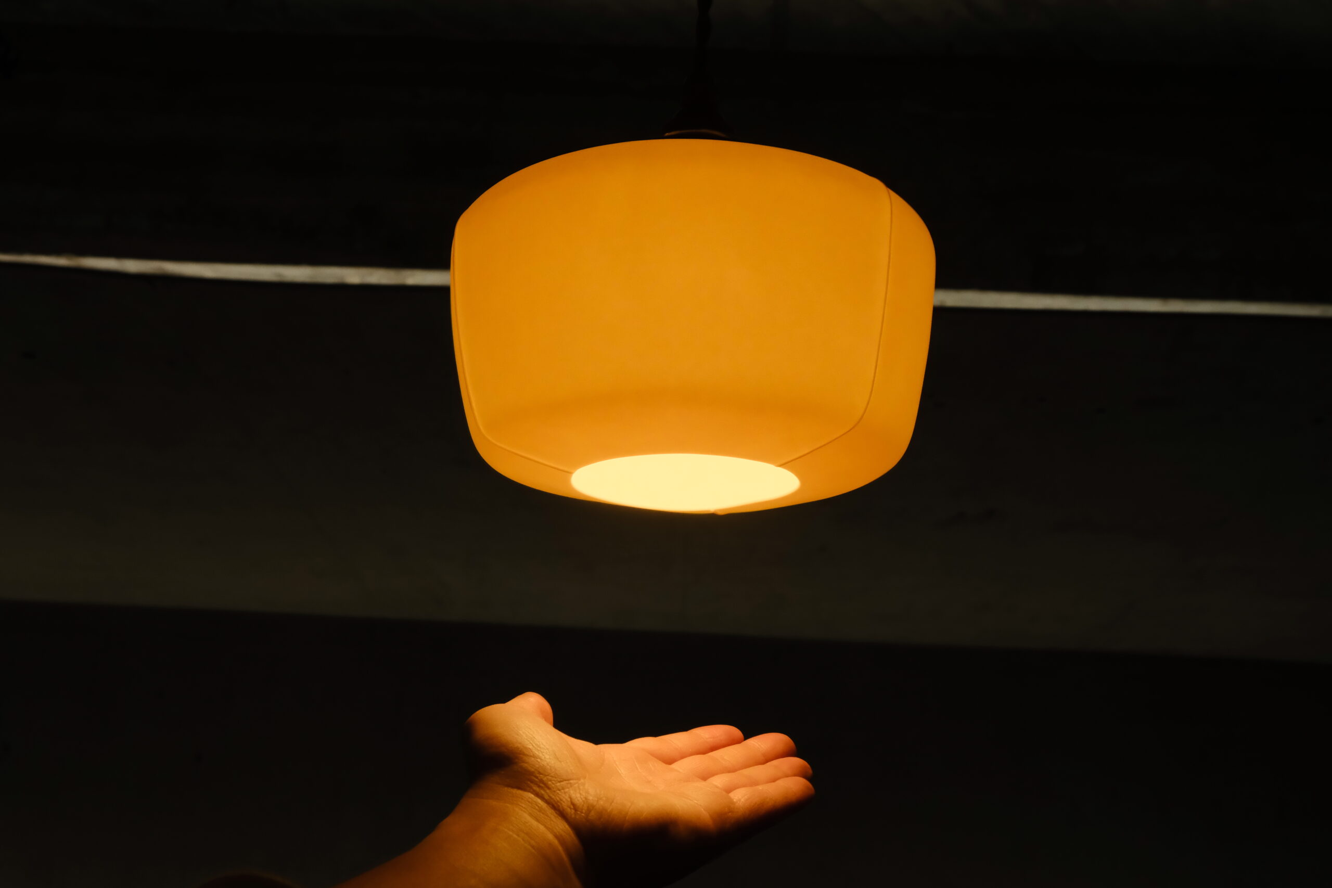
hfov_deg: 48.5
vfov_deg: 33.4
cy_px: 444
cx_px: 666
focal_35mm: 40
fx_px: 1480
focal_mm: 26.5
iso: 4000
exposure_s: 1/680
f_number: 8
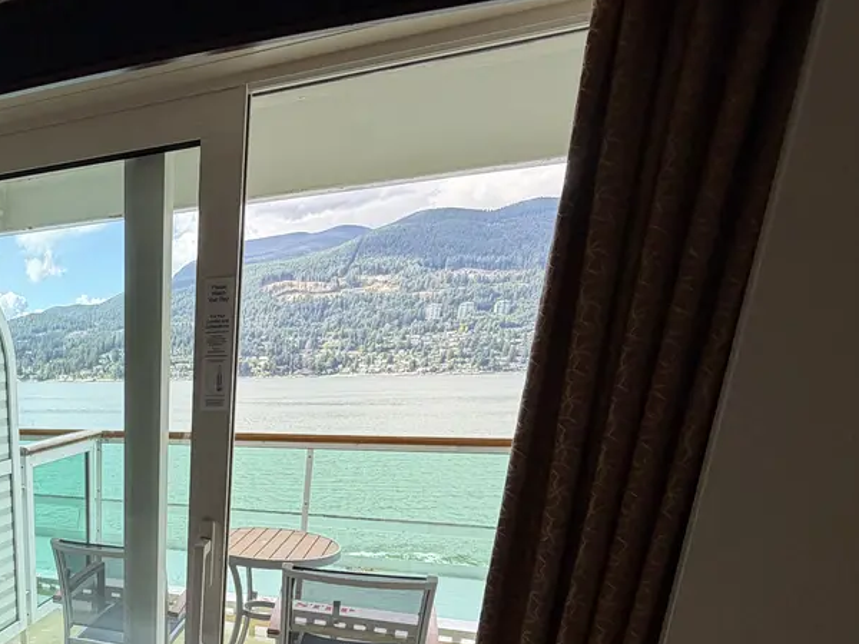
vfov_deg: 44.9
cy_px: 587
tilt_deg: -16.6
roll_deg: +1.7
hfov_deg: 54.1
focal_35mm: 28
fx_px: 695
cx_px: 64
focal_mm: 2.22
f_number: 2.2
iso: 40
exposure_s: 1/218
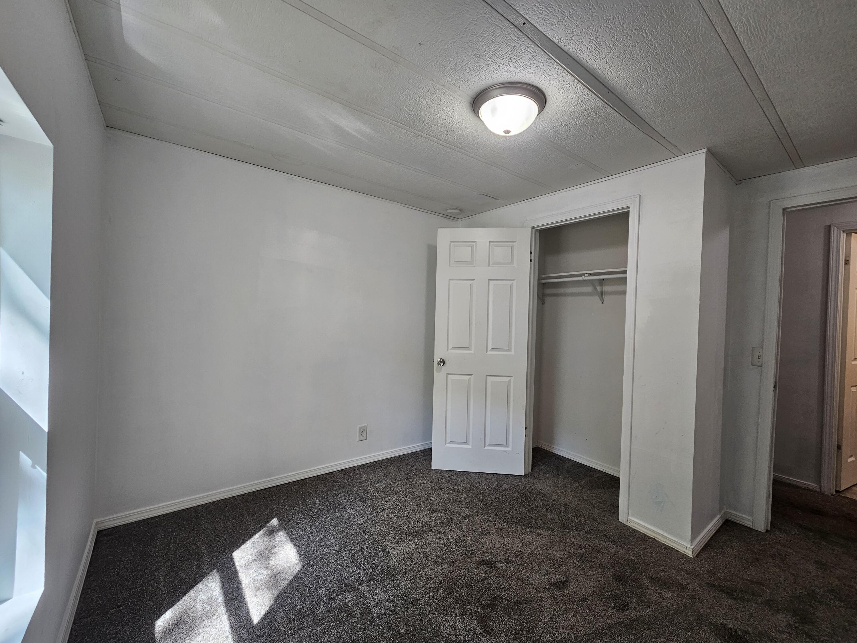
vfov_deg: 89.9
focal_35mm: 13
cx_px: 428
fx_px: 322
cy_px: 322
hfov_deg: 106.2
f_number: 2.2
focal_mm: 2.2
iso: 125
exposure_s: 1/60
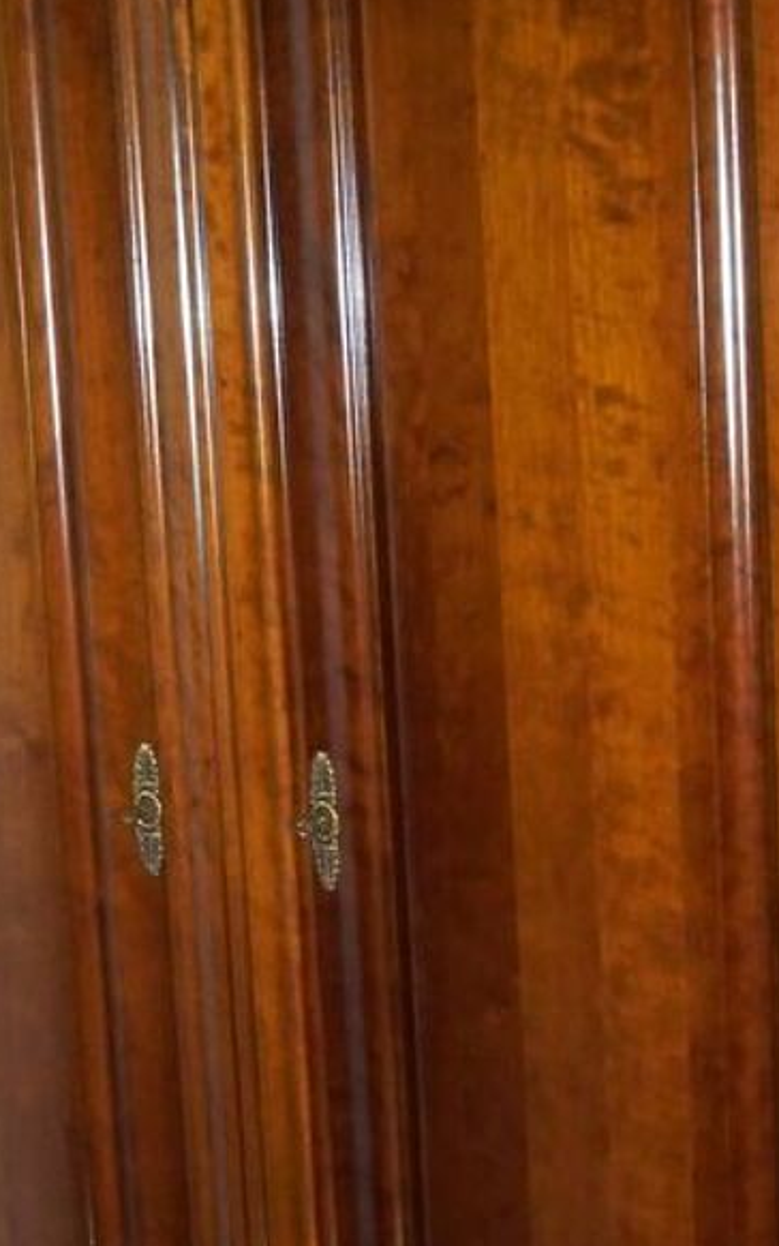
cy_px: 795
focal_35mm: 85
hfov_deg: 15.4
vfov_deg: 24.3
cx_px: 338
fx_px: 2886
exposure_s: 1/30
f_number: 3.1
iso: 400
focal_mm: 6.3
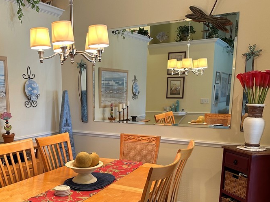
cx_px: 96
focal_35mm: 37
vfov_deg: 37.9
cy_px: 147
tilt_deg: -11.4
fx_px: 289
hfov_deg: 49.5
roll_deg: +0.5
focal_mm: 6.86
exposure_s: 1/60
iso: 200
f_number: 1.78
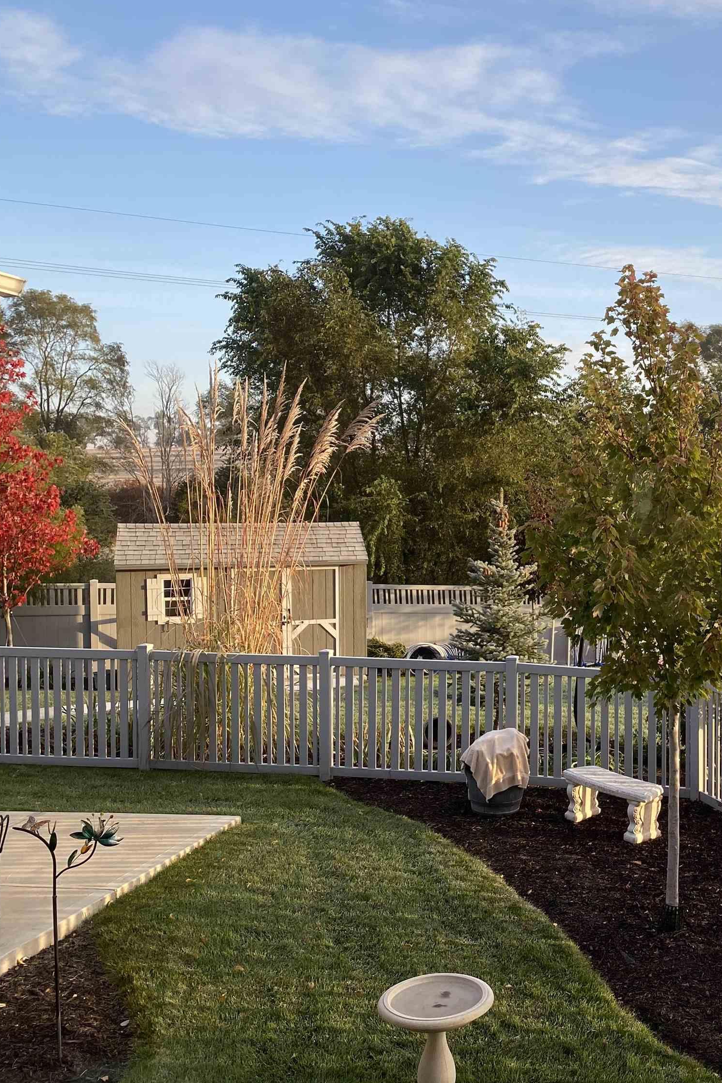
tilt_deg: -2.3
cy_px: 545
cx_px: 672
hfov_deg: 33.7
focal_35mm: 37
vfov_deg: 51.9
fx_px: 1113
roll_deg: -1.0
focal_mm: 4.25
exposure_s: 1/409
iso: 32
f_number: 1.8
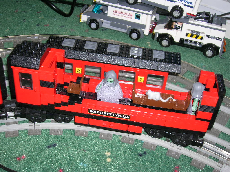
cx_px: 115
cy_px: 86
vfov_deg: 31.5
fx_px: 306
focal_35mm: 46
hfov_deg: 41.2
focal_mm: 7.7
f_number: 3.2
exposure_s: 1/60.1
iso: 50
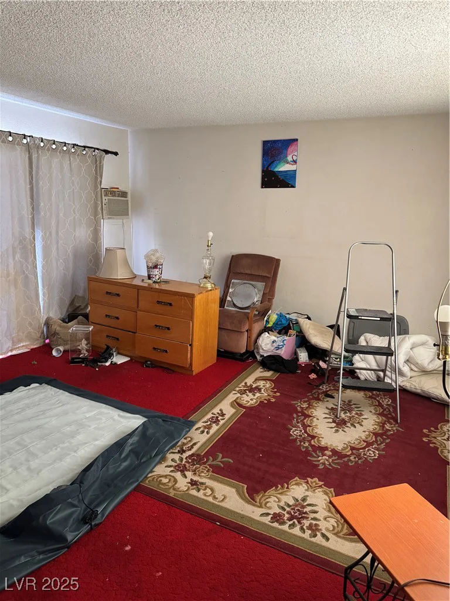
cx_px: 225
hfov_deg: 56.8
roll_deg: -2.3
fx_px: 416
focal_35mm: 24
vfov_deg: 71.6
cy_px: 300
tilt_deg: -11.6
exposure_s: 1/60
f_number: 1.78
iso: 500
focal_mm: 6.76
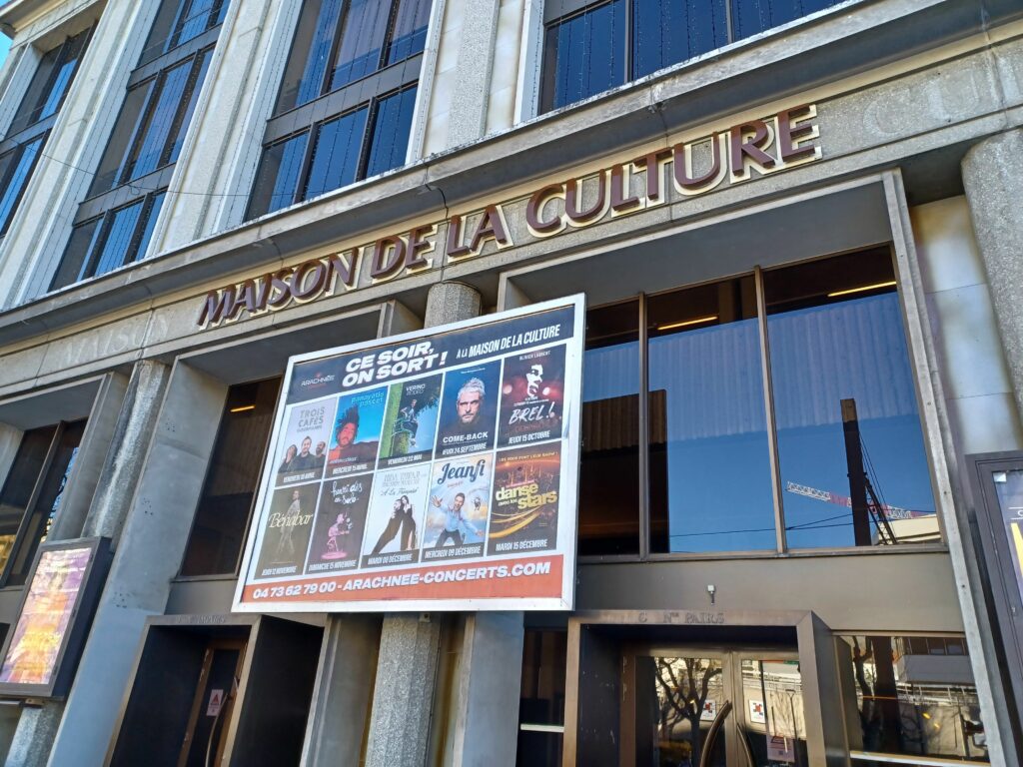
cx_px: 512
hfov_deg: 69.4
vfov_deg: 54.9
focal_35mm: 25
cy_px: 384
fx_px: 739
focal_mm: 4.6
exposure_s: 1/100
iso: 64
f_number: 1.8
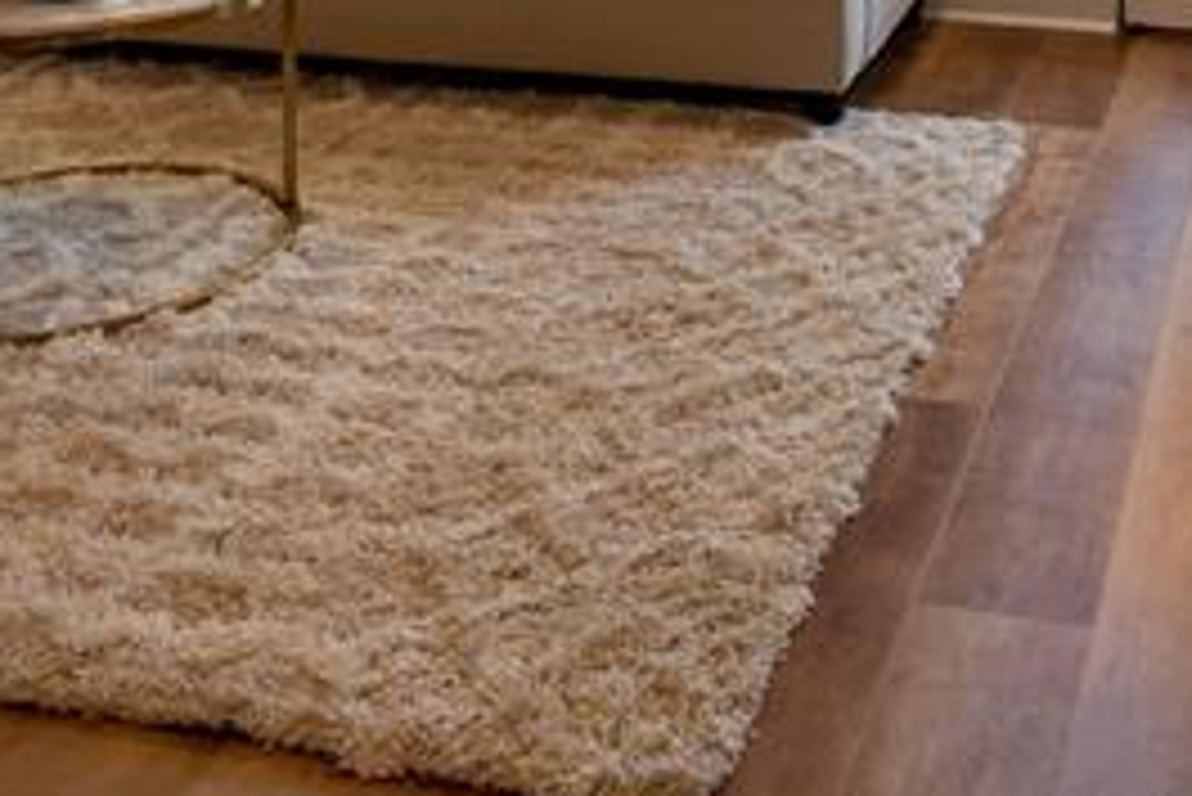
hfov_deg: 36.4
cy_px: -409
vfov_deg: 21.1
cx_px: 823
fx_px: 1789
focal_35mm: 54
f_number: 7.1
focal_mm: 14
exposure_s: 1/4
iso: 320
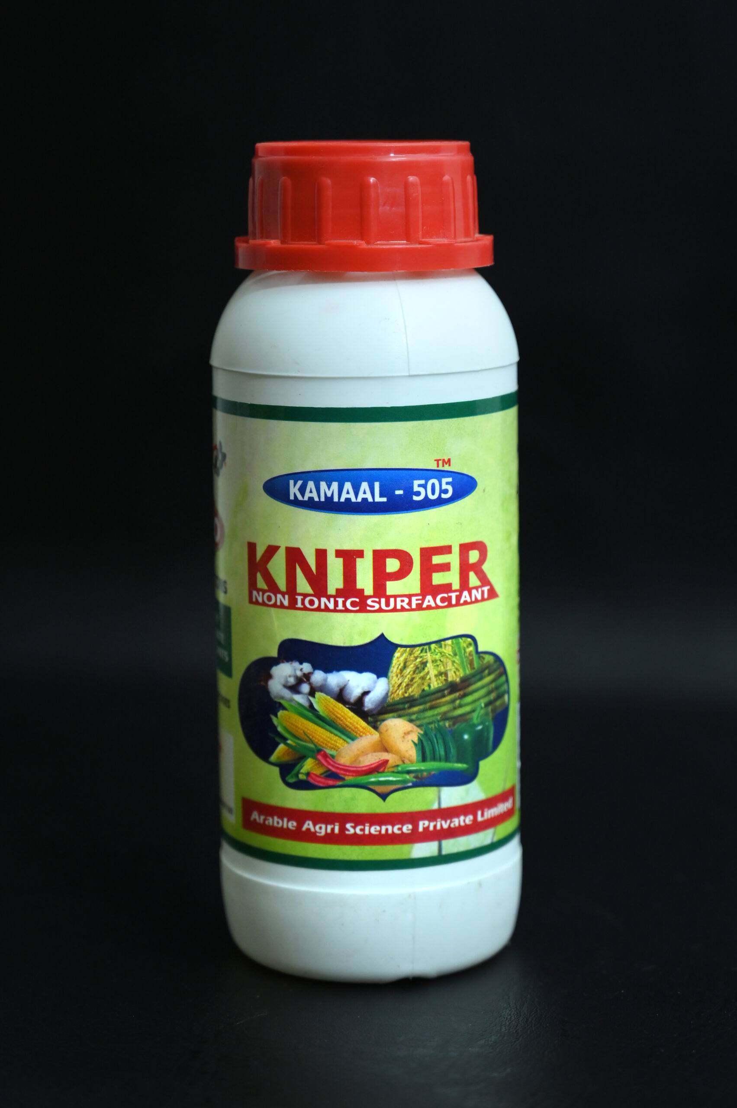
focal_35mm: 70
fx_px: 2153
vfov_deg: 28.9
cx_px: 368
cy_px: 554
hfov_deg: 19.4
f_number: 4
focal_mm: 70
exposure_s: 1/100
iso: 1600
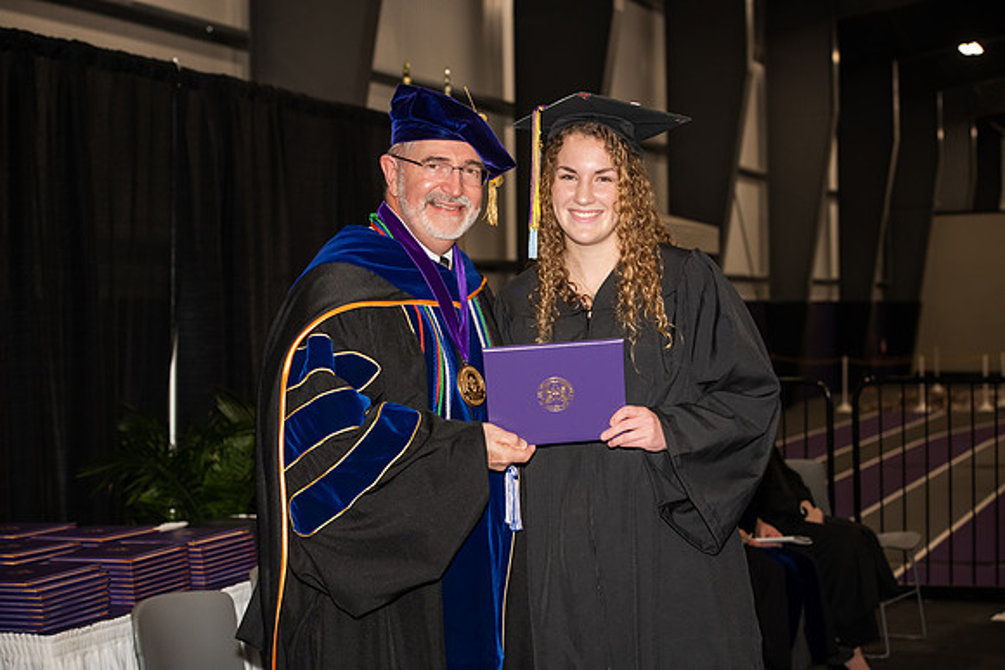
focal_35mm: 70
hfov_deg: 28.8
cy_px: 335
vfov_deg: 19.5
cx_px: 502
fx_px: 1955
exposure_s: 1/200
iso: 1000
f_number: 5.6
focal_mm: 70
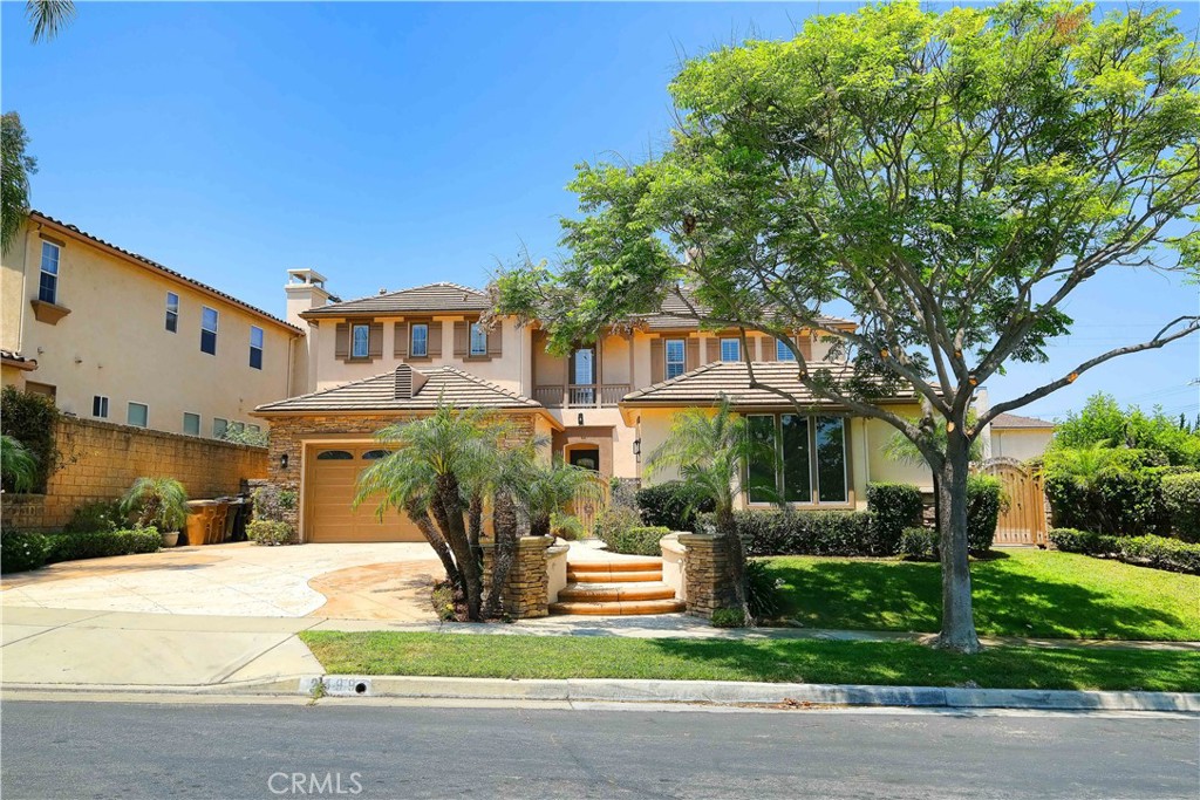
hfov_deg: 71.5
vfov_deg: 51.3
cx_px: 600
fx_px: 833
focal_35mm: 25
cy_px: 400
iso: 400
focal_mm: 16.6
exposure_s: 1/1400
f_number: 7.1
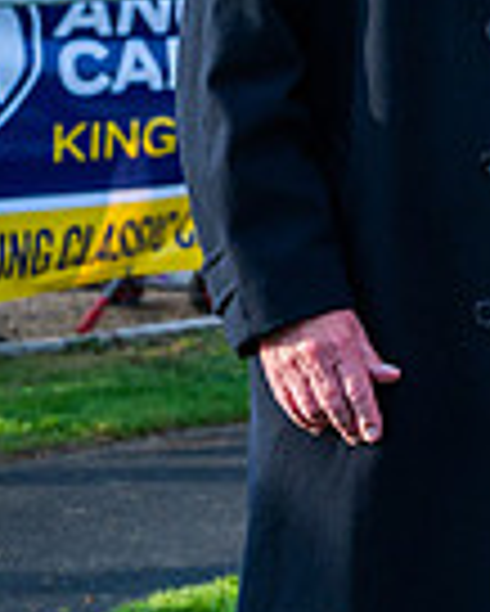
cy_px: -76
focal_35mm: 192
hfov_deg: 7.4
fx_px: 3477
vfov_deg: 9.9
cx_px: 1290
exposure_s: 1/1600
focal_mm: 48
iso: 500
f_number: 4.5
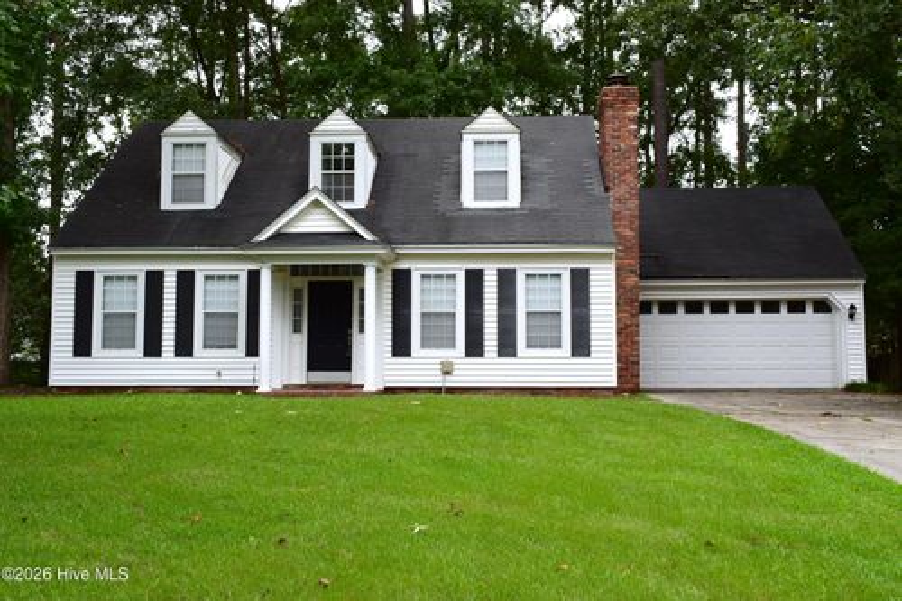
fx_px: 902
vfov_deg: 36.8
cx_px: 451
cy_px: 300
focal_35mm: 36
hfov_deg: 53.1
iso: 400
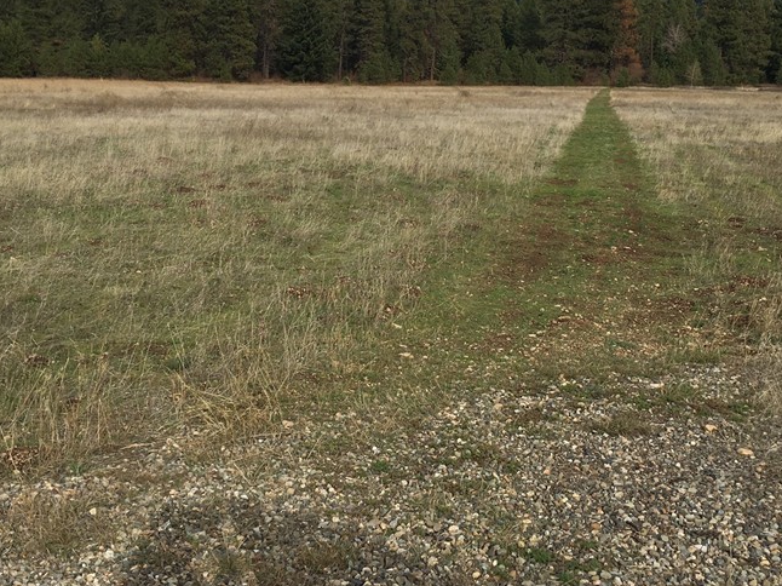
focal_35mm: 46
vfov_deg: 31.2
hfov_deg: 41.2
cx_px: 380
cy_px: 184
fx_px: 1039
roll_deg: -1.0
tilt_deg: -6.0
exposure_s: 1/1202
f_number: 2.2
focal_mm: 4.15
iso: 25
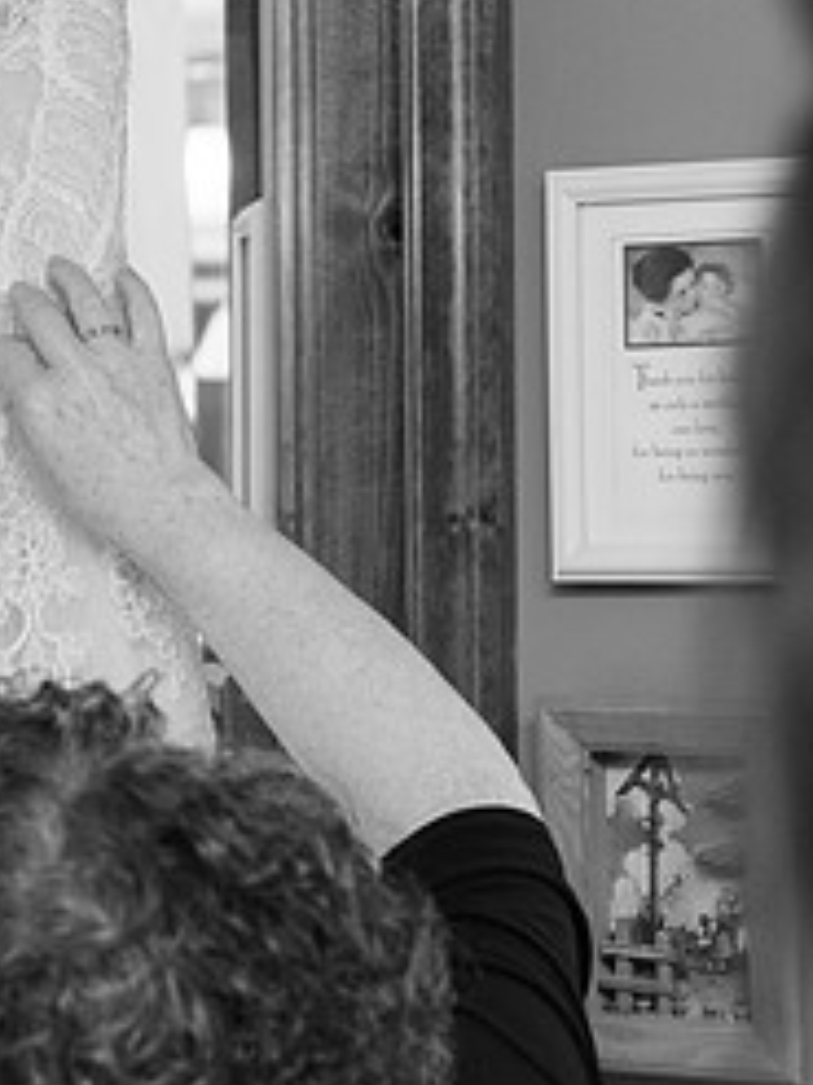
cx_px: -237
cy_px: 325
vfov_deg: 12.5
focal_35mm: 158
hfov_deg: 9.2
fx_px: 4952
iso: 1250
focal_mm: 70
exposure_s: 1/60
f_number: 4.5
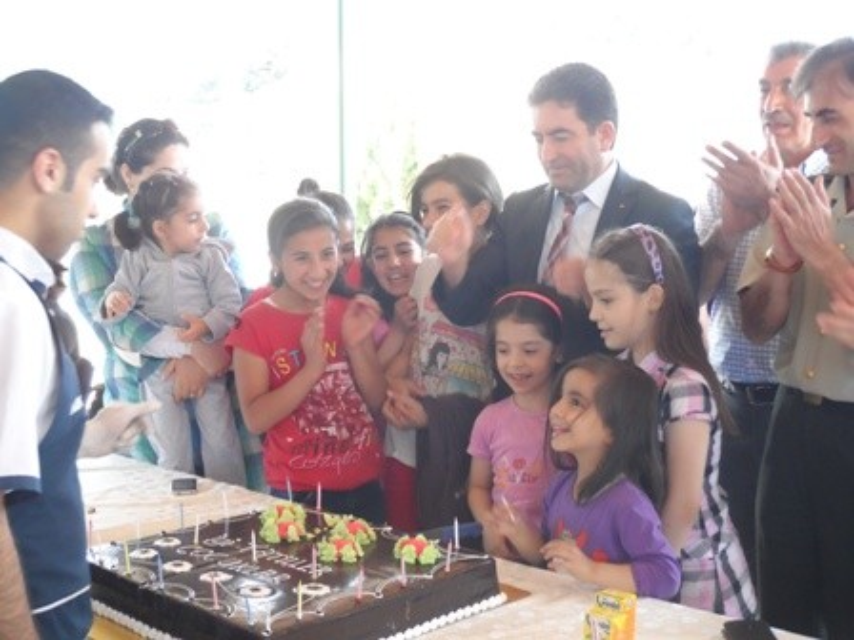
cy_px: 320
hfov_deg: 36.2
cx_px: 427
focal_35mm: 53
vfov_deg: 27.5
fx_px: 1308
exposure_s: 1/45
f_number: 4
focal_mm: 8.7
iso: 320
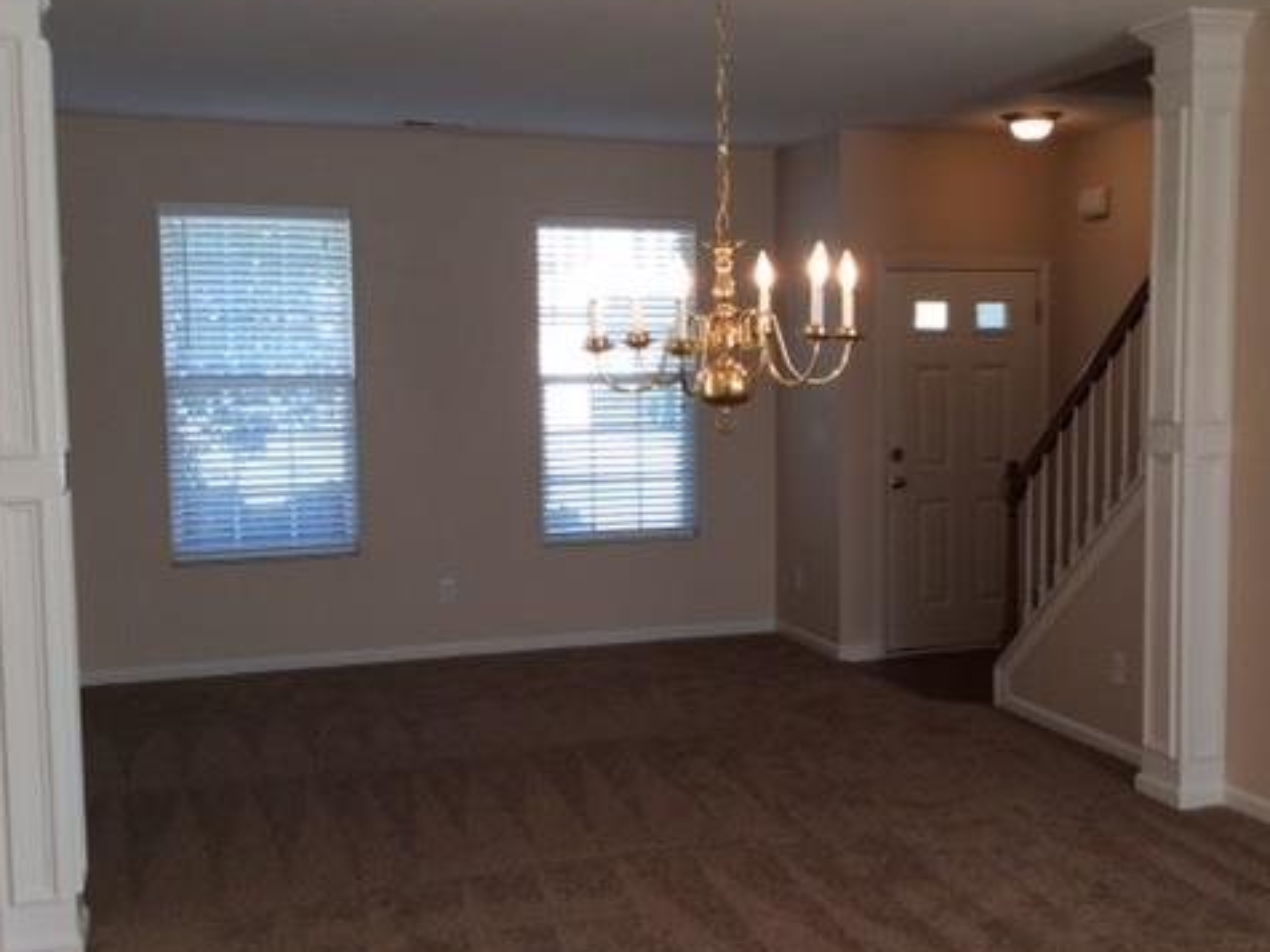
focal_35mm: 43
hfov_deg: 43.6
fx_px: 1578
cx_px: 779
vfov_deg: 33.6
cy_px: 475
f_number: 2.4
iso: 40
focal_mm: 3.3
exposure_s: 1/40
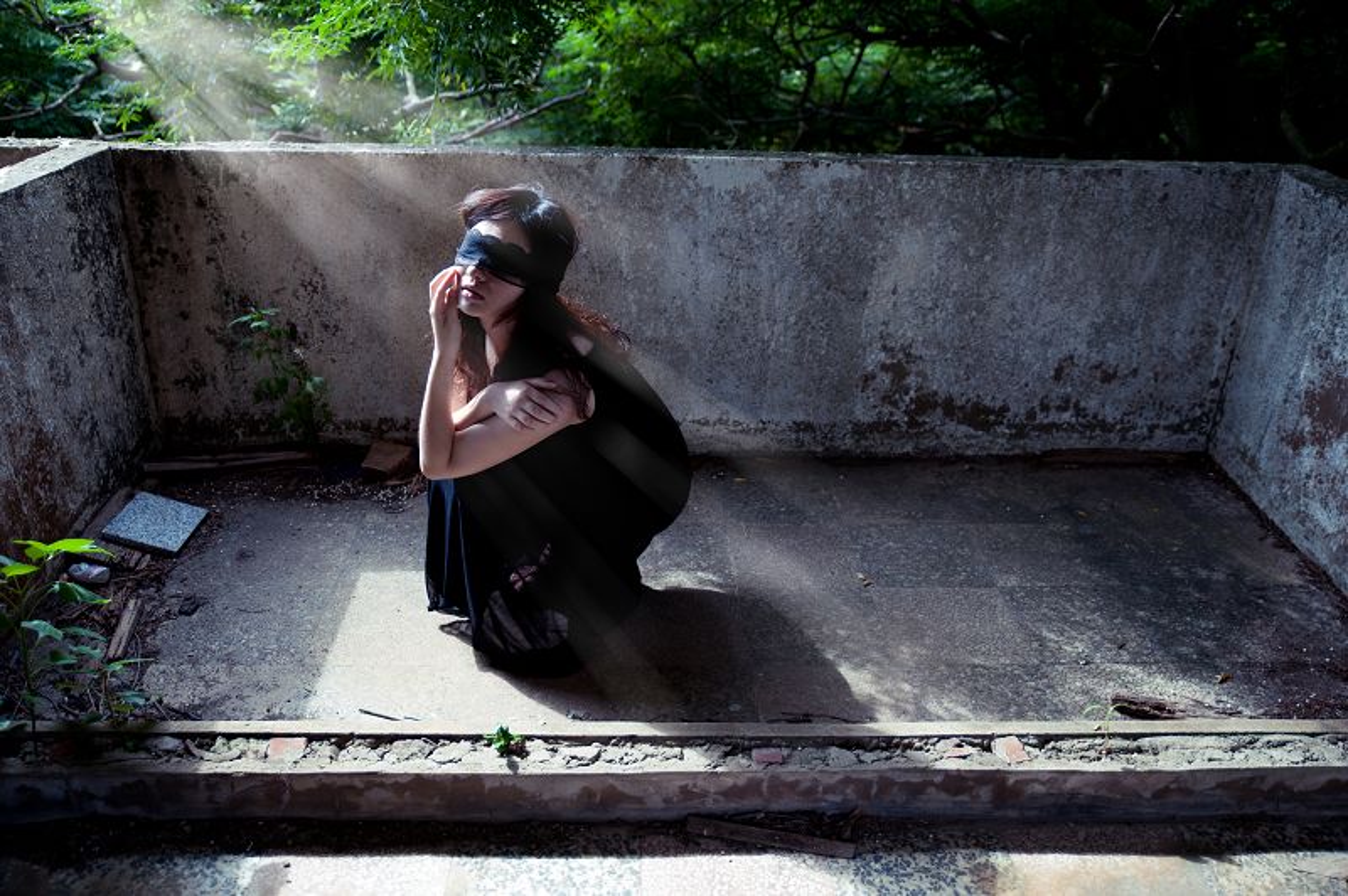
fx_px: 1197
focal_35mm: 32
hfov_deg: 58.8
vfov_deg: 41.0
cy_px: 448
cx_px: 674
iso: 200
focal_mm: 32
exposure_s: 1/200
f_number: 2.8
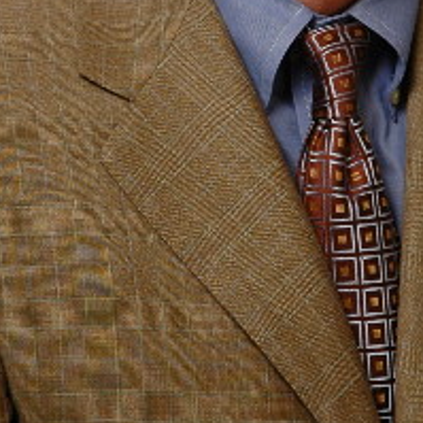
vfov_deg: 6.4
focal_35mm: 271
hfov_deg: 6.5
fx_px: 3742
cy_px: -62
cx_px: 269
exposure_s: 1/30
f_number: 4.5
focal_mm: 55
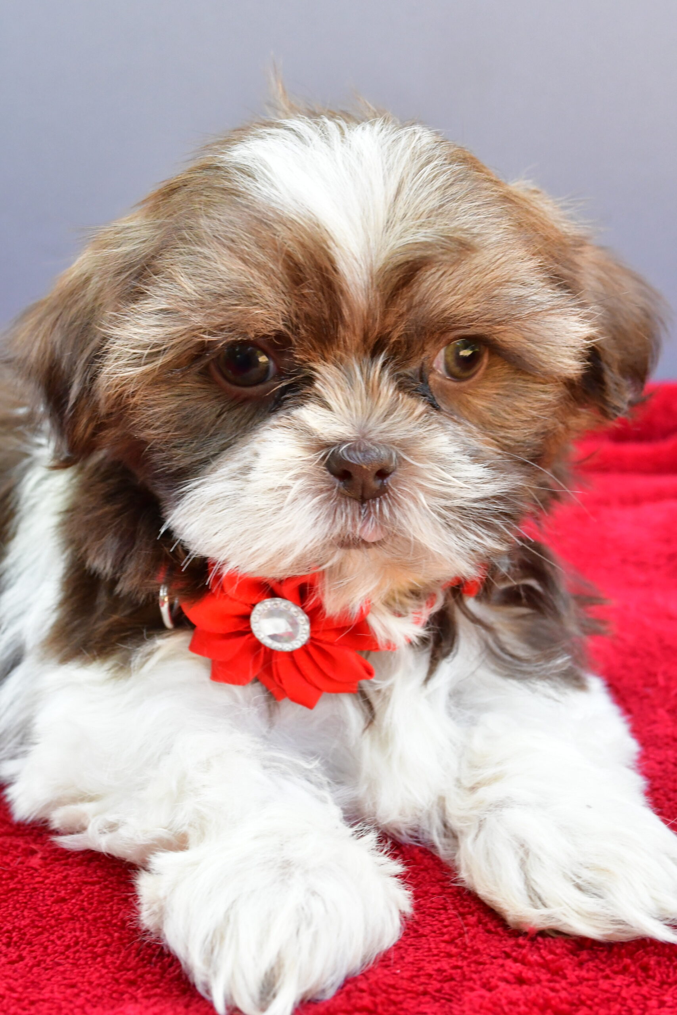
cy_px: 508
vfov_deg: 46.4
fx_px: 1184
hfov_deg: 31.9
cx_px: 338
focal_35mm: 42
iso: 3200
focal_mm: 28
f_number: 10
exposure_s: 1/200
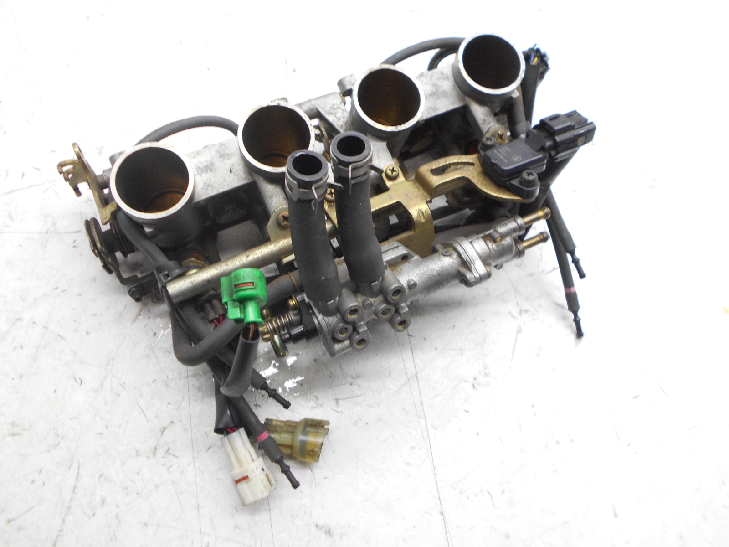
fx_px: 548
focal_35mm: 26
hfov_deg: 67.3
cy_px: 274
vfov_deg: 53.1
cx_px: 364
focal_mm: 4.6
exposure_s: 1/30
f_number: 3.2
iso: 140
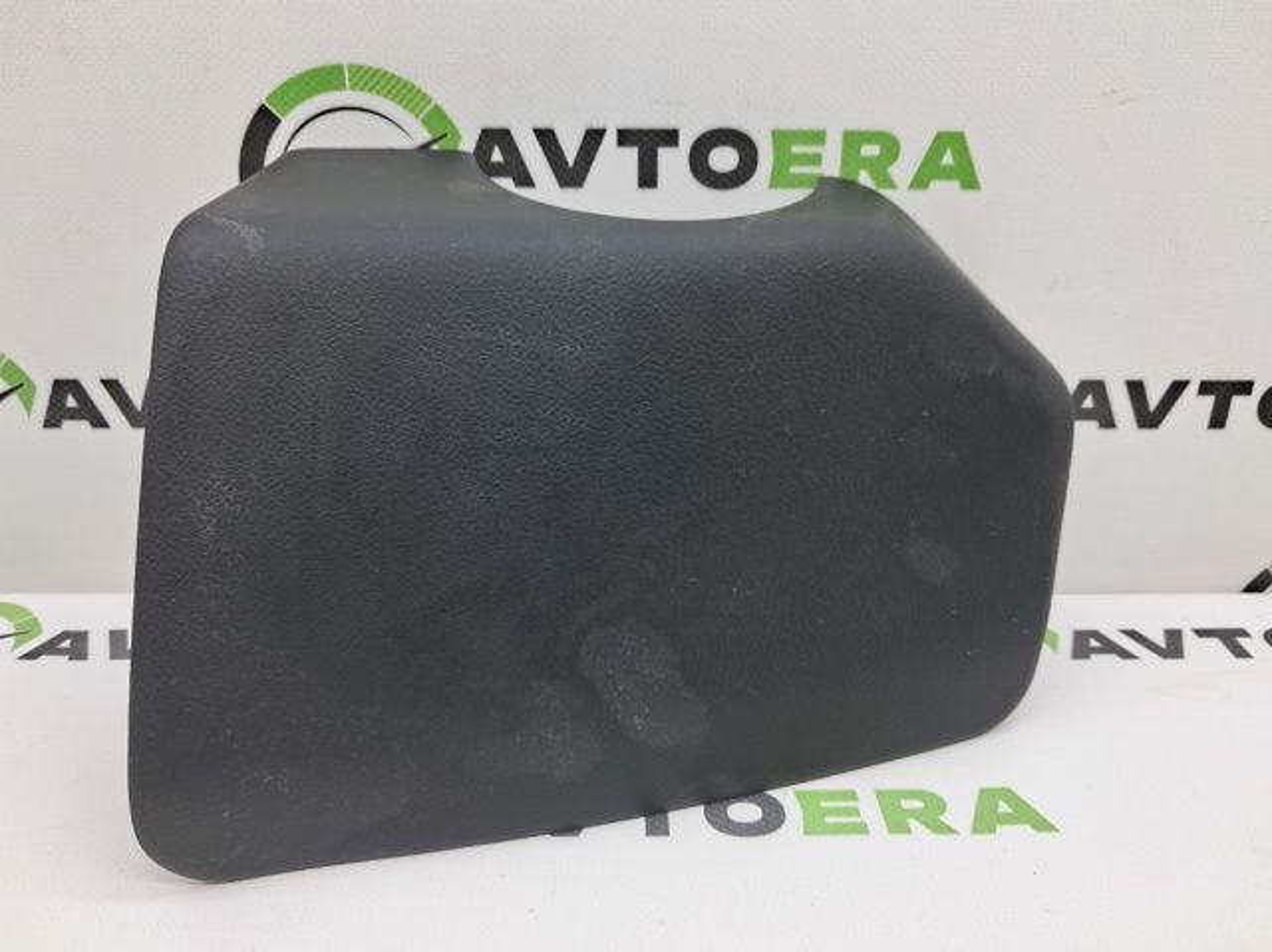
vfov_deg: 51.3
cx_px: 636
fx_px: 991
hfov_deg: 65.4
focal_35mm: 27
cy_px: 476
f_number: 1.8
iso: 50
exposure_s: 1/60
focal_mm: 4
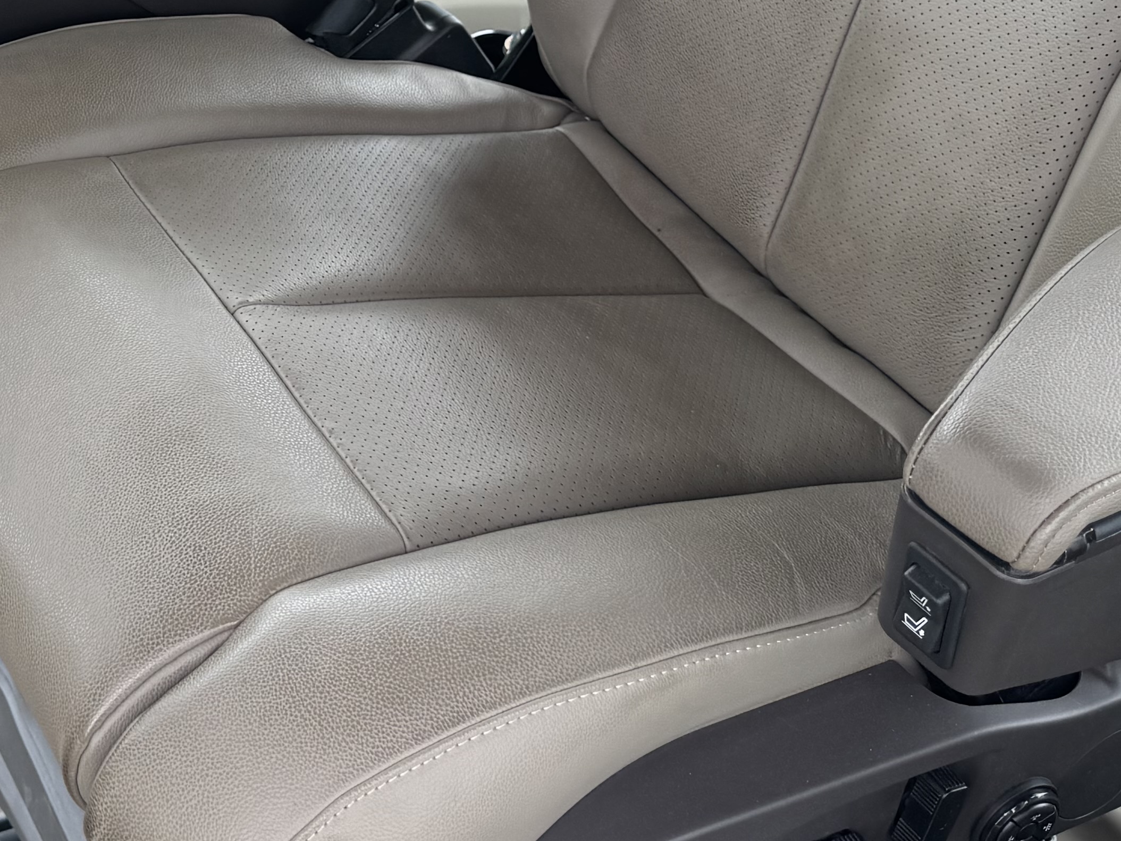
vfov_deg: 21.7
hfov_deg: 27.7
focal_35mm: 65
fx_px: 2105
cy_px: -18
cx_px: -47
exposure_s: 1/159
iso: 64
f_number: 1.78
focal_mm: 6.76
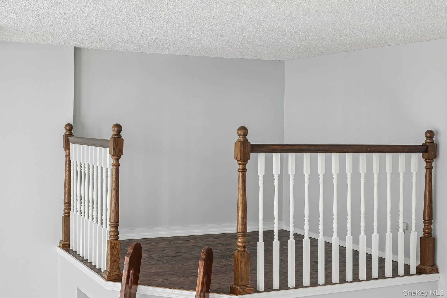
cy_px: 149
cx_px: 224
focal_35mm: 52
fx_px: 646
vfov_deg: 26.0
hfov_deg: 38.2
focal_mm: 35
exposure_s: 1/60
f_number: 8
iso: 200
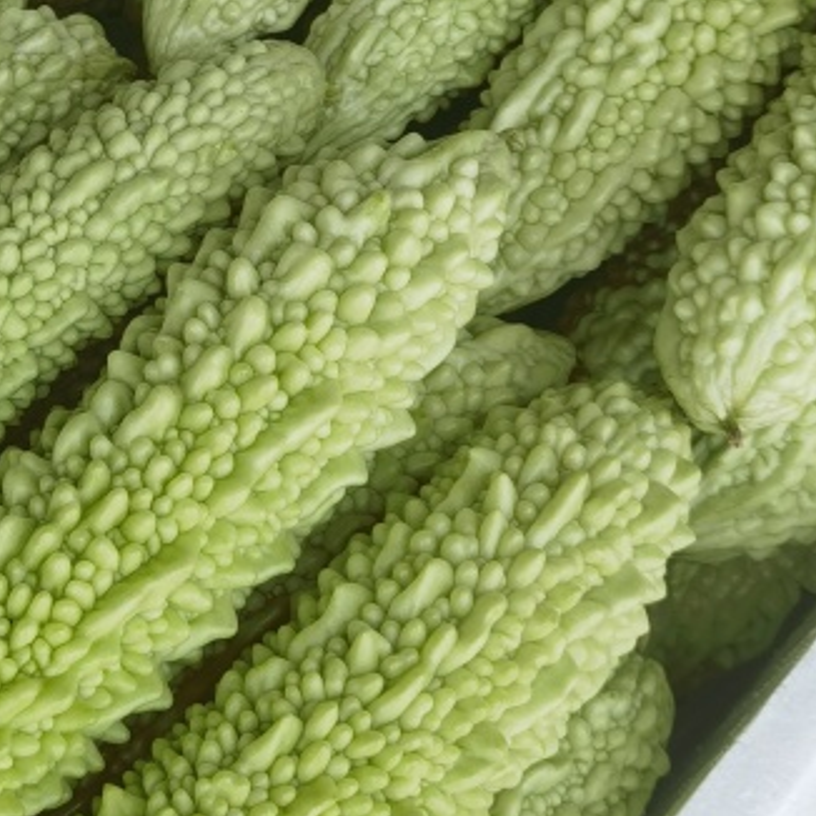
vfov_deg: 21.8
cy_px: 131
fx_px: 2080
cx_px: 155
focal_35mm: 78
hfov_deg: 21.9
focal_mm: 6.67
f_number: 1.9
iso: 50
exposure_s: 1/896
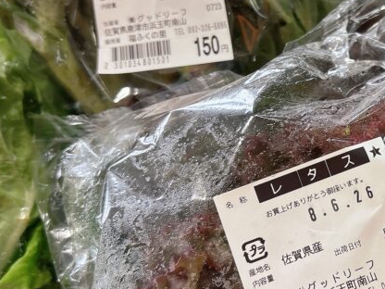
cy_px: 132
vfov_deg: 24.4
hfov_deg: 30.5
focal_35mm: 60
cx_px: 357
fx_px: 667
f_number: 1.6
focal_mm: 5.96
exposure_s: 1/60
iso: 100
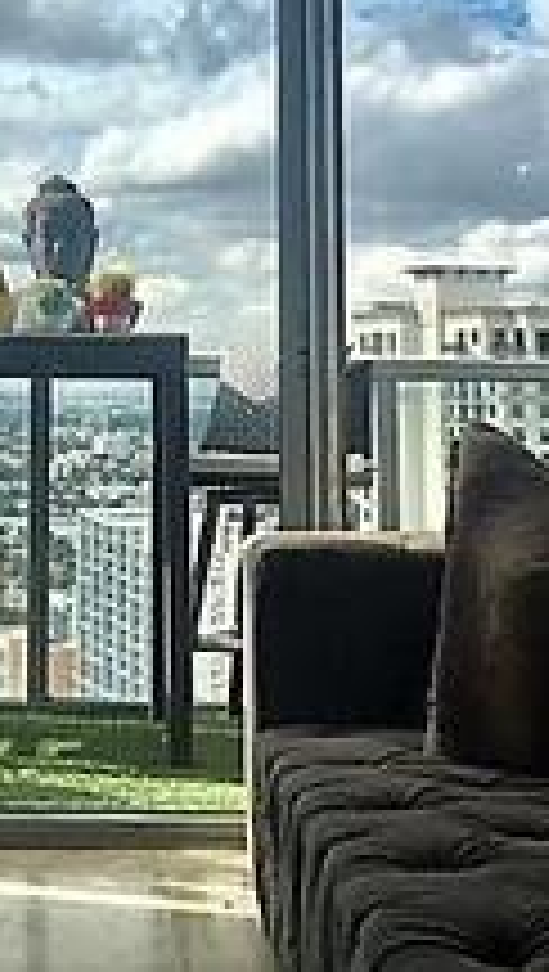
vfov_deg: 27.9
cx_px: 43
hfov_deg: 16.3
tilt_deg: +9.3
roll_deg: -1.8
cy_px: 104
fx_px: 1883
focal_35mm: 73
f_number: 2.2
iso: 25
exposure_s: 1/712
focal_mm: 4.15
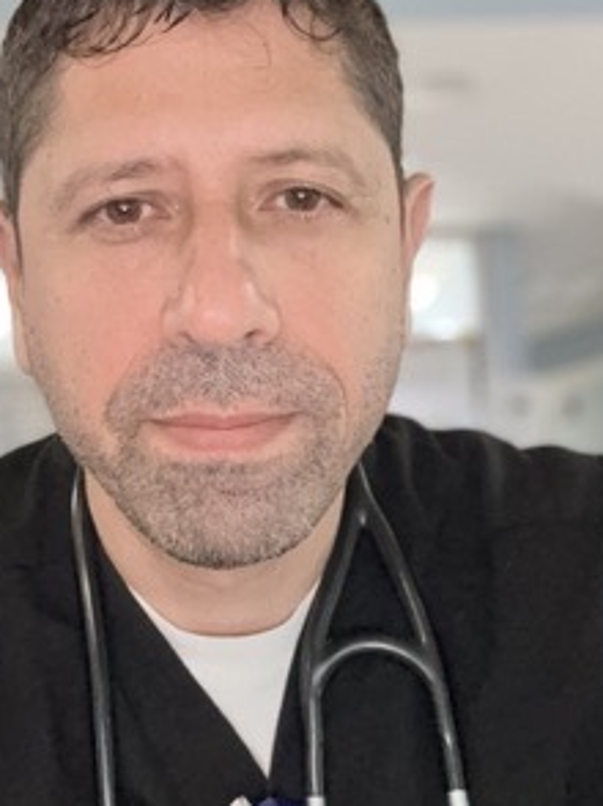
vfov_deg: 38.9
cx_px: 233
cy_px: 400
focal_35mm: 49
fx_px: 1140
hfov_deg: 29.5
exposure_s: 1/40
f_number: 1.9
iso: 250
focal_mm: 2.69
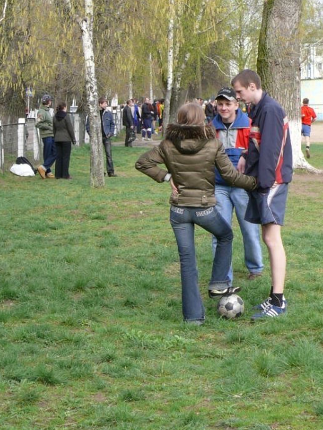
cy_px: 220
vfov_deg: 19.4
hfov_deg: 14.7
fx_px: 1255
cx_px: 170
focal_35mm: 101
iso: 100
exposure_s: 1/200
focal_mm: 12.7
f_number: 4
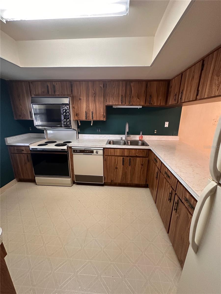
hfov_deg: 85.7
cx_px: 110
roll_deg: -1.7
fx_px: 119
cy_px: 147
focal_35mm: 14
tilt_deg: -14.3
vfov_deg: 102.1
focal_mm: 2.22
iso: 400
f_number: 2.2
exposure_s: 1/60
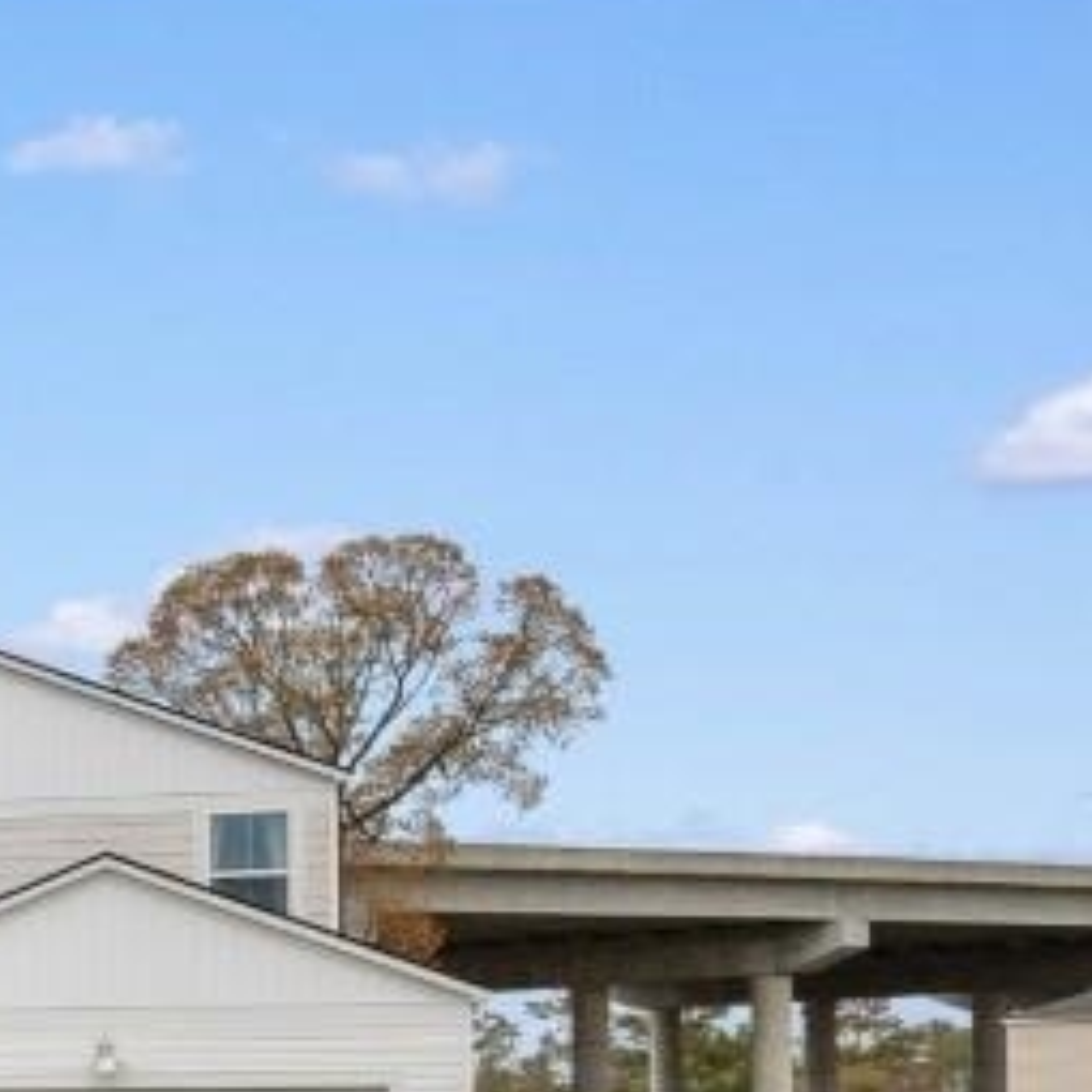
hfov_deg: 15.6
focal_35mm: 81
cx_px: -1246
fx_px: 2891
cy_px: 1152
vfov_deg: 20.5
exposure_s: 1/250
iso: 100
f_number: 8
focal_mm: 10
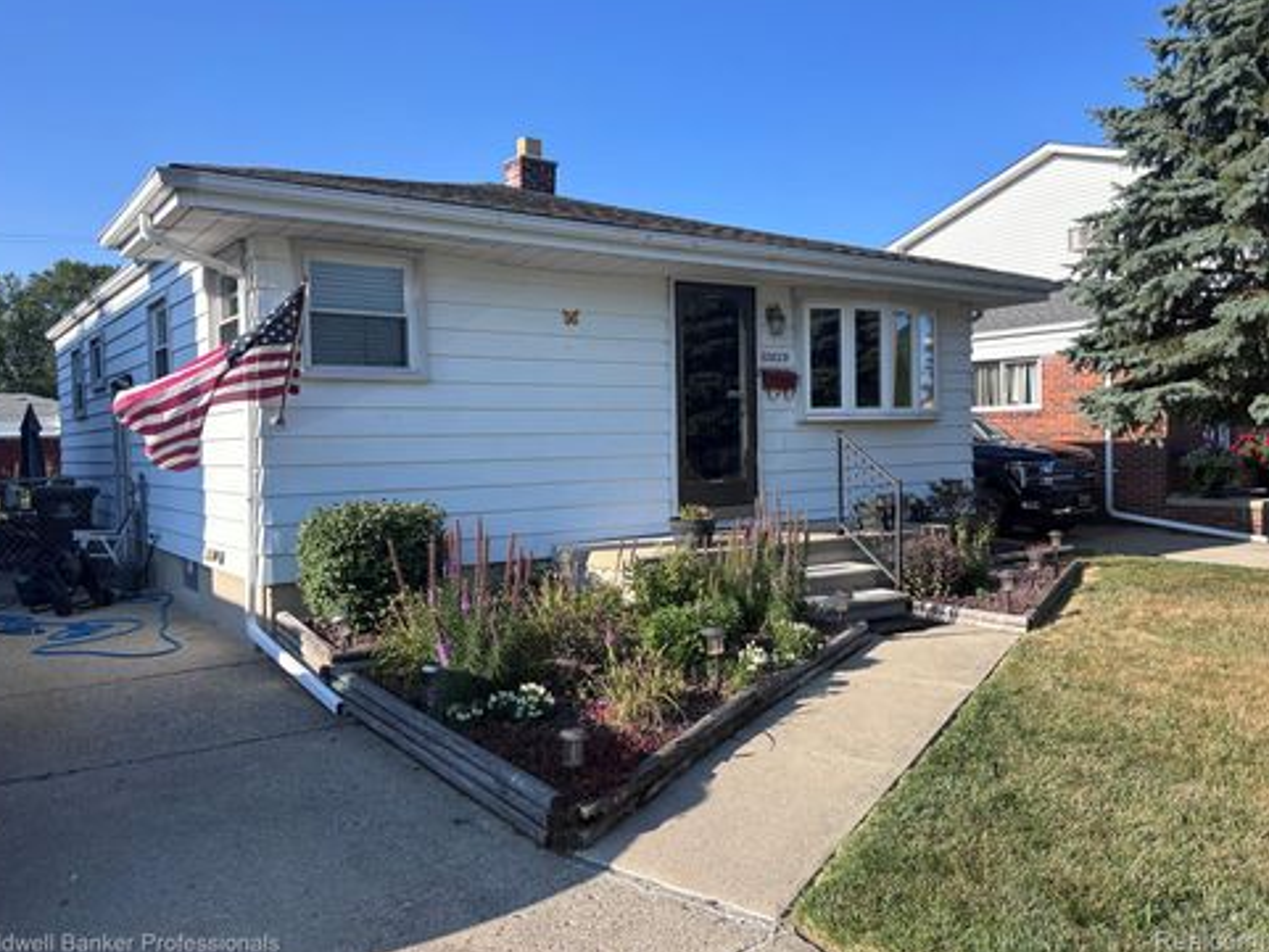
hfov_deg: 65.3
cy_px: 465
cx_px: 623
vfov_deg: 51.4
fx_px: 990
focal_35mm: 27
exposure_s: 1/1984
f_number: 1.6
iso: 50
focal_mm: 5.96
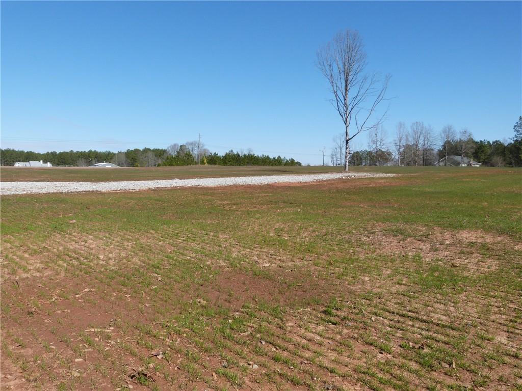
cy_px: 196
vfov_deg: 54.9
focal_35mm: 25
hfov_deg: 69.4
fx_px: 377
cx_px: 261
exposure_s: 1/320
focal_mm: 4.5
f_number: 5.6
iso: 100
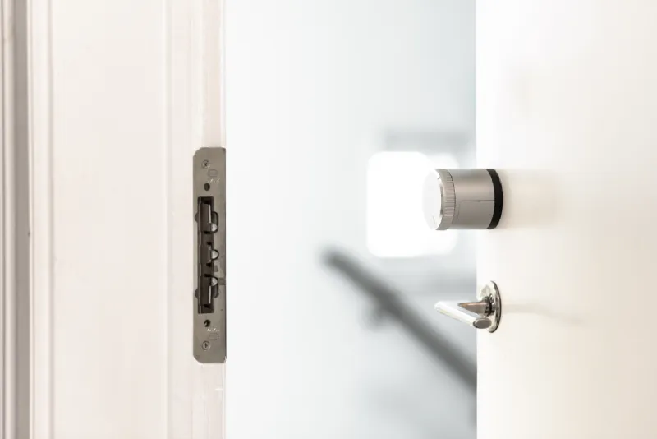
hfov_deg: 23.9
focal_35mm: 85
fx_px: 1552
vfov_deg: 16.1
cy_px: 220
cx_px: 328
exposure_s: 1/80
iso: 800
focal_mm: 85
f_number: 2.5
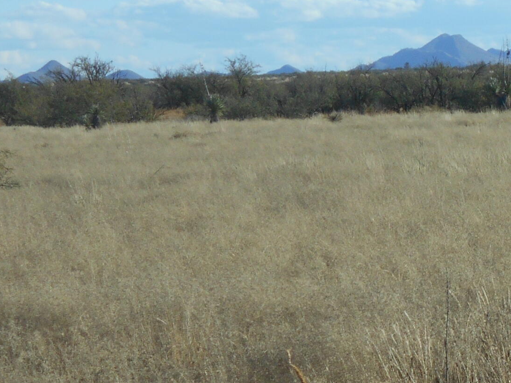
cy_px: 362
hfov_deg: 8.3
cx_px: 645
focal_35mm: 236
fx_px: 3484
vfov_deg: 6.3
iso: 80
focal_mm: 15.4
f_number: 6.3
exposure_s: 1/400
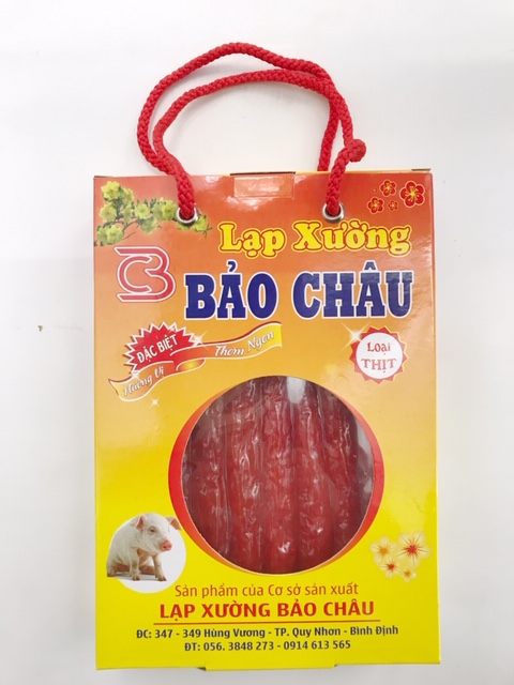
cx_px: 257
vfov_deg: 63.4
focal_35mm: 28
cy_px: 342
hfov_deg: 49.7
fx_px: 554
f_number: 1.8
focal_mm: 3.99
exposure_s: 1/33
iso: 32
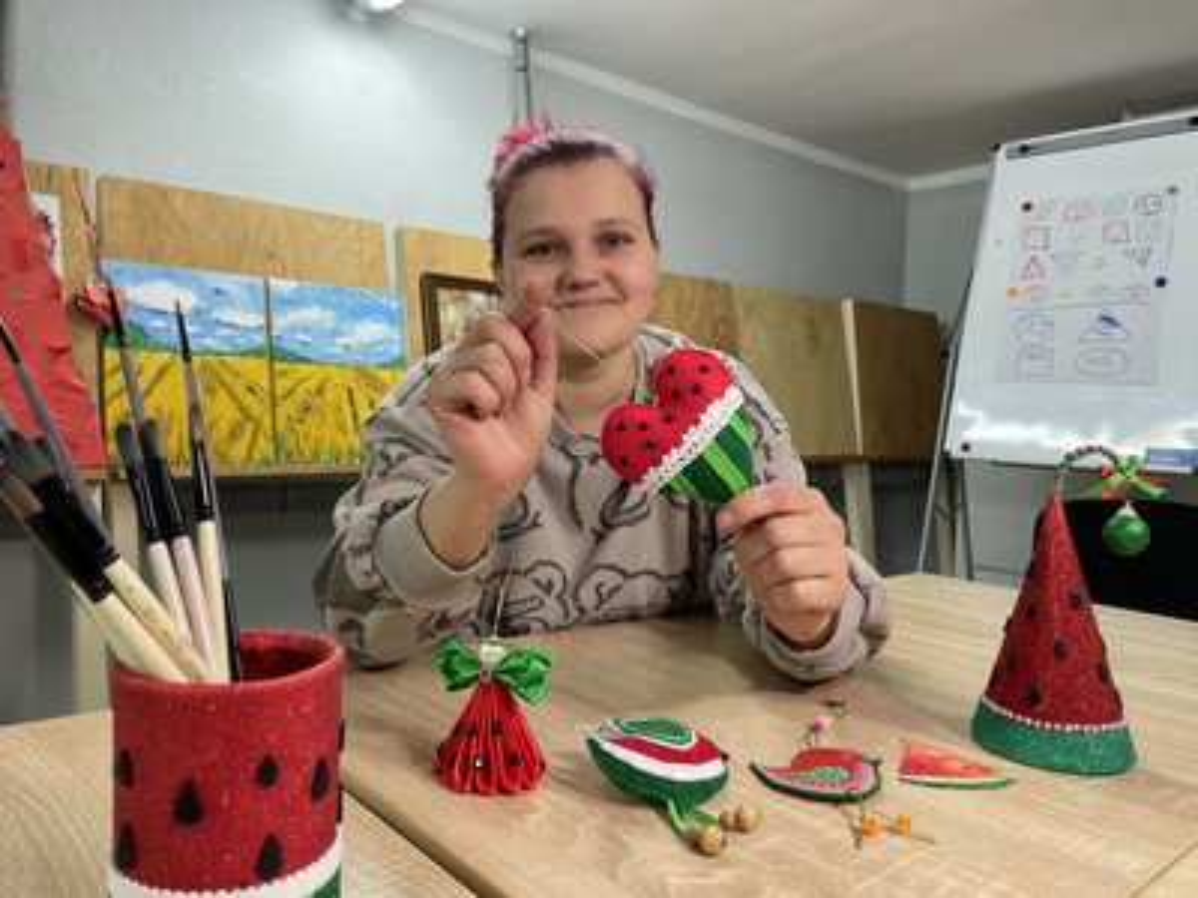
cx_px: 599
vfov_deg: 53.1
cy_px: 449
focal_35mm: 26
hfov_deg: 67.3
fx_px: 900
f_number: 1.6
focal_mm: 4.2
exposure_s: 1/100
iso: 125
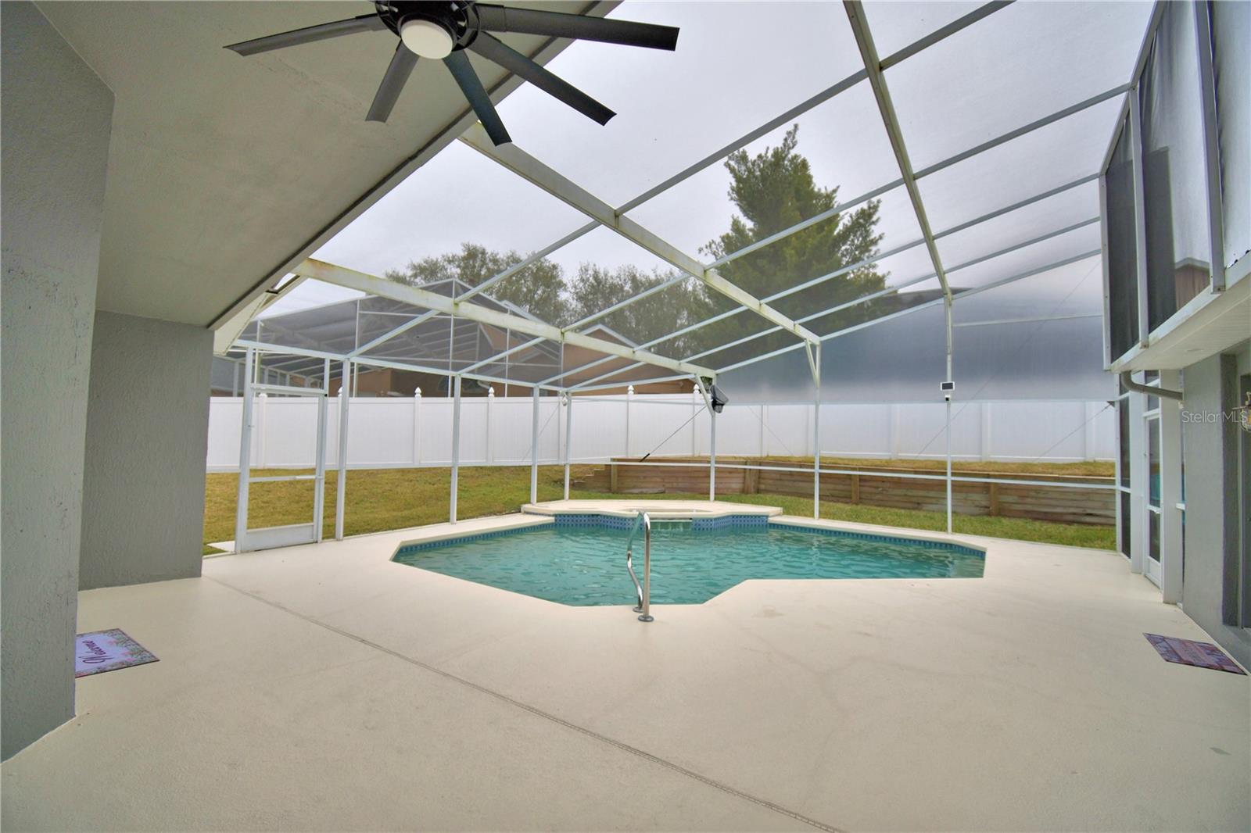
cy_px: 416
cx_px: 626
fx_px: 521
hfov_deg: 100.4
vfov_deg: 77.3
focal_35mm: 15
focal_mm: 10
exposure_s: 1/640
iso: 100
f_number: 4.5
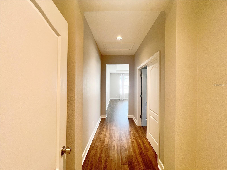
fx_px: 85
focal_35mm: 13
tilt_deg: -1.6
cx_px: 114
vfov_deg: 89.9
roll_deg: -0.4
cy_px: 85
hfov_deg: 106.2
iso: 160
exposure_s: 1/60
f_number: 1.8
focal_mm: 1.57
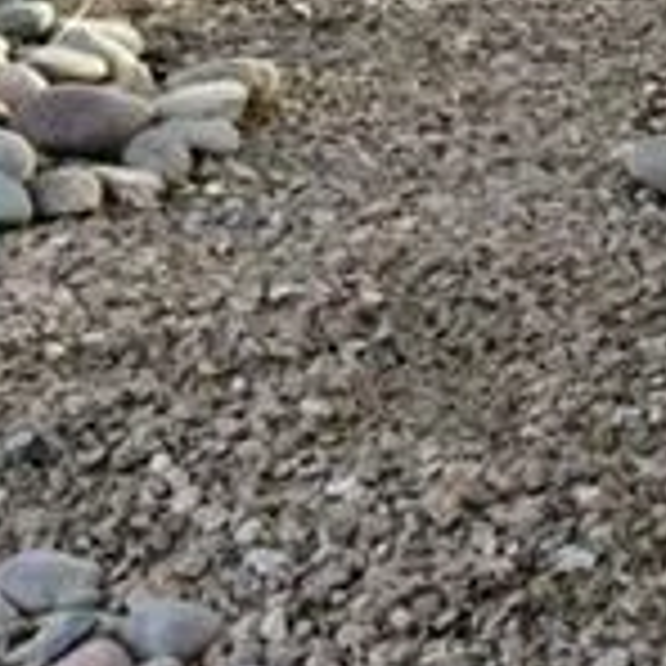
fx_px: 3853
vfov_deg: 9.4
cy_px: -506
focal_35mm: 177
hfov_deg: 9.2
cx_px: 1426
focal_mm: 30
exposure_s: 1/60
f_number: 6.3
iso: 100
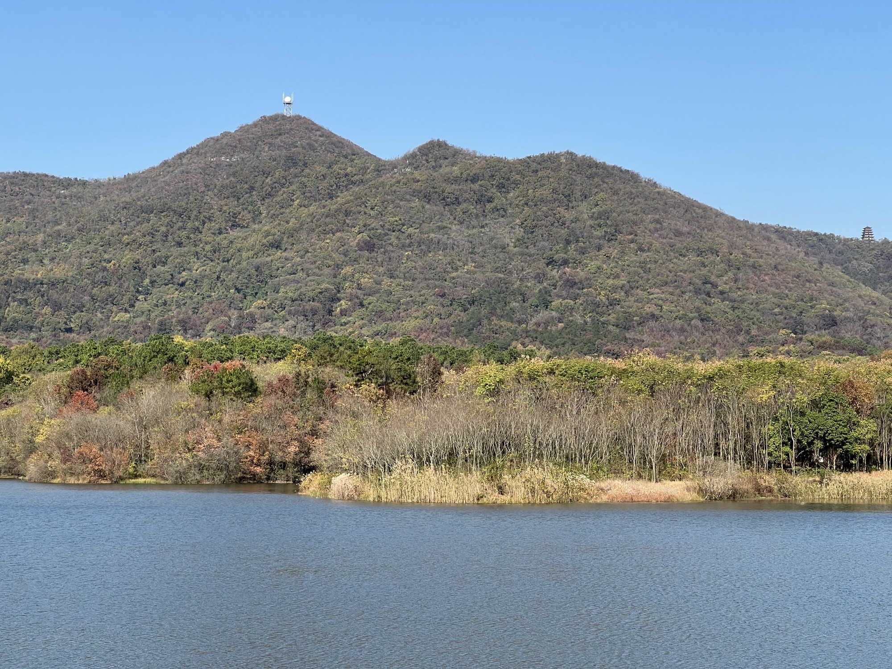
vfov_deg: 19.1
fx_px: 1984
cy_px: 334
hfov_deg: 25.3
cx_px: 446
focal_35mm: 77
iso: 32
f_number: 2.8
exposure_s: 1/649
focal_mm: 9
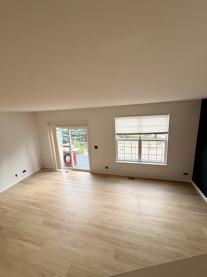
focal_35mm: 14
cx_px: 104
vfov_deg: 102.1
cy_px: 138
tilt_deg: -11.3
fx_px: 112
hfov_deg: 85.7
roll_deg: +2.4
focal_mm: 2.22
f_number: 2.2
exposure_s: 1/120
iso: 50
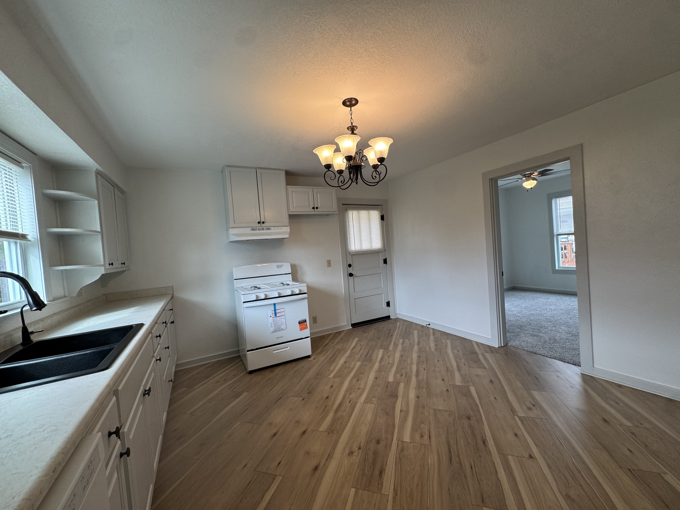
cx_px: 340
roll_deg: +4.2
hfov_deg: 102.1
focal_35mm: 14
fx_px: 275
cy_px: 255
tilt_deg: -1.6
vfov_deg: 85.7
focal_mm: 2.22
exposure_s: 1/120
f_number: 2.2
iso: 100
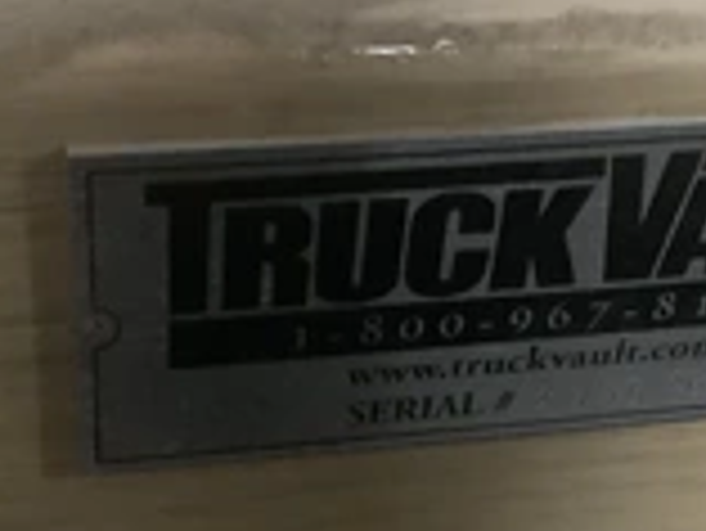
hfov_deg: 24.7
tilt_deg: -46.5
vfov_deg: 18.4
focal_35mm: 79
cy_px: 486
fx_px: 1612
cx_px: 337
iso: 640
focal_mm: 3.3
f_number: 2.4
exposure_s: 1/24
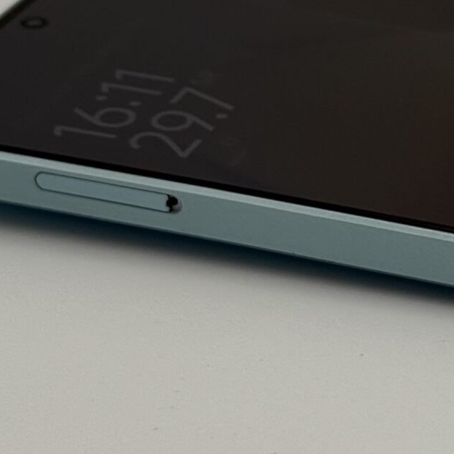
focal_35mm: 173
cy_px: 35
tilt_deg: -23.3
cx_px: 484
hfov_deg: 10.0
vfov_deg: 10.1
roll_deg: -0.4
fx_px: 2567
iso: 64
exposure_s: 1/1185
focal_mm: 6.76
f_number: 1.78
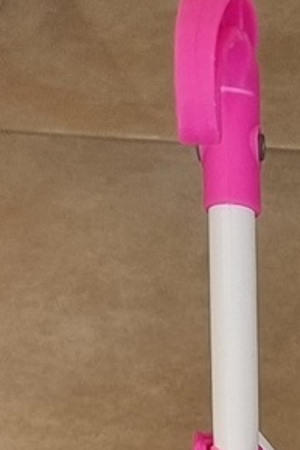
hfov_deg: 6.9
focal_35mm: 188
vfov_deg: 9.2
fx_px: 2353
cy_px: 1257
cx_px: 727
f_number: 1.8
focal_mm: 5.4
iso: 64
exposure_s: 1/100
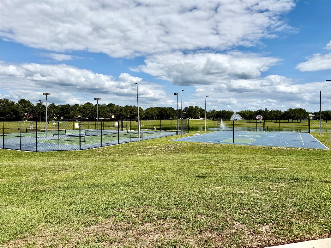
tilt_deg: -2.2
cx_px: 166
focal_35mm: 24
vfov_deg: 56.8
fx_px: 229
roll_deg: -0.9
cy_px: 124
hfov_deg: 71.6
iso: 80
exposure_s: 1/9091
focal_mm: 6.76
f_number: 1.78
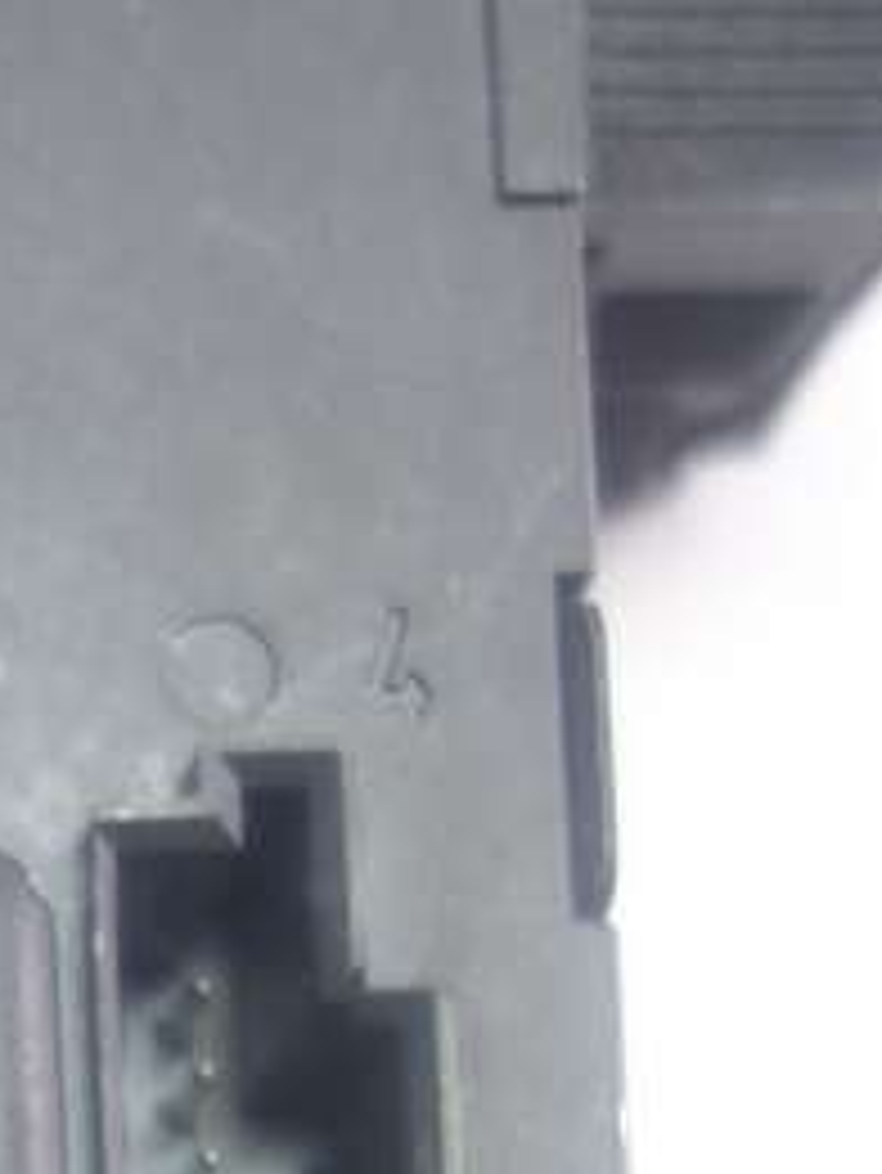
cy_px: 1687
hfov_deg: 10.0
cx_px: -616
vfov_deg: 13.3
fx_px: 4786
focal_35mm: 141
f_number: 2.2
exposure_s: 1/40
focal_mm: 10.4
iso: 125
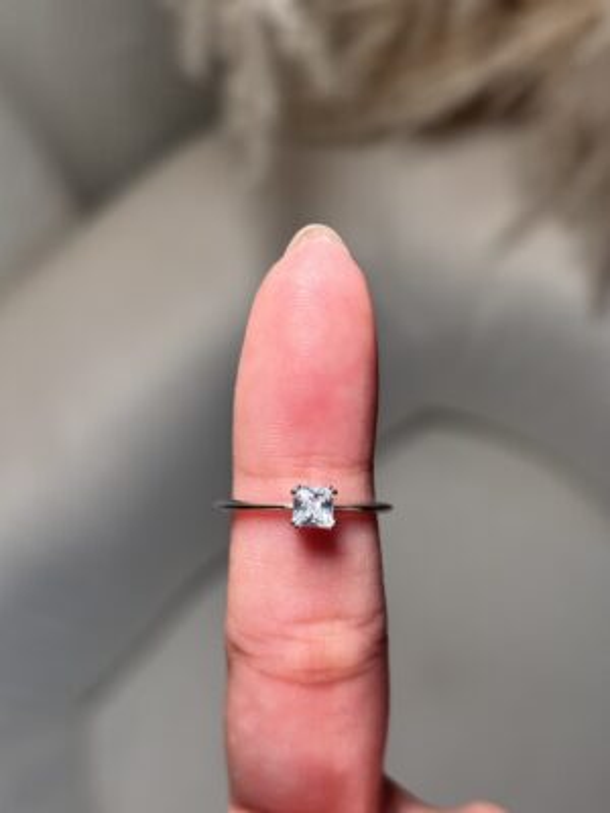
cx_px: 305
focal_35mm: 52
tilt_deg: -65.7
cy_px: 406
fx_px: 1222
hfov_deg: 28.0
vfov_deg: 36.8
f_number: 1.6
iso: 50
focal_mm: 5.96
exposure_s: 1/70
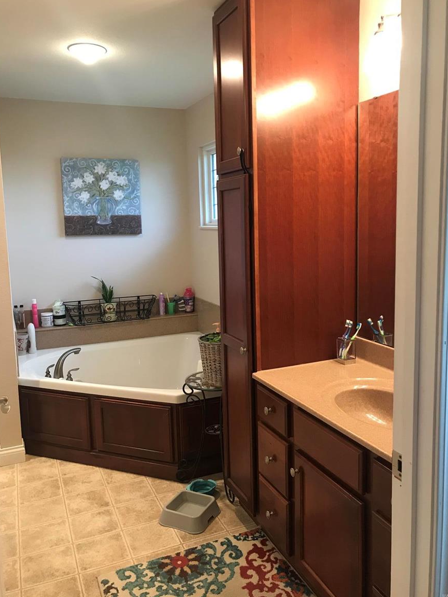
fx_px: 501
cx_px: 226
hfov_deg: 48.2
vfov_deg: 61.7
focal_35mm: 29
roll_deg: +1.0
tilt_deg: -6.6
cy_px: 291
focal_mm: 3.99
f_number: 1.8
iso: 50
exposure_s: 1/15
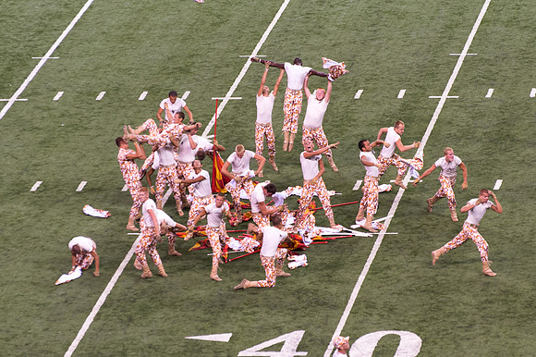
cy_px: 155
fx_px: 4148
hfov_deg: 7.4
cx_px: 303
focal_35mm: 279
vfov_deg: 4.9
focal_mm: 170
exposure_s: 1/320
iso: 1400
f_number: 5
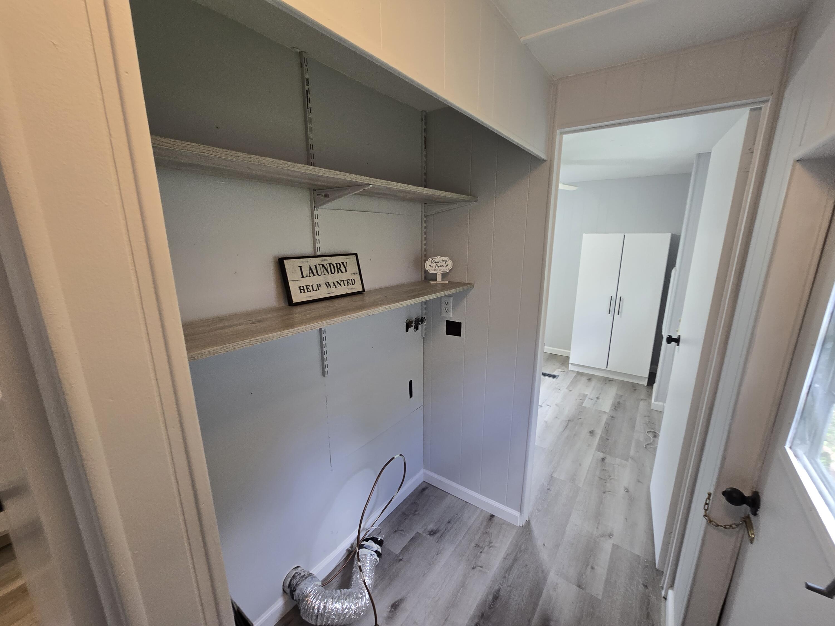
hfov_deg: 106.2
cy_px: 313
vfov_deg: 89.9
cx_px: 418
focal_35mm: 13
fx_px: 314
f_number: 2.2
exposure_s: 1/60
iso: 160
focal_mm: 2.2
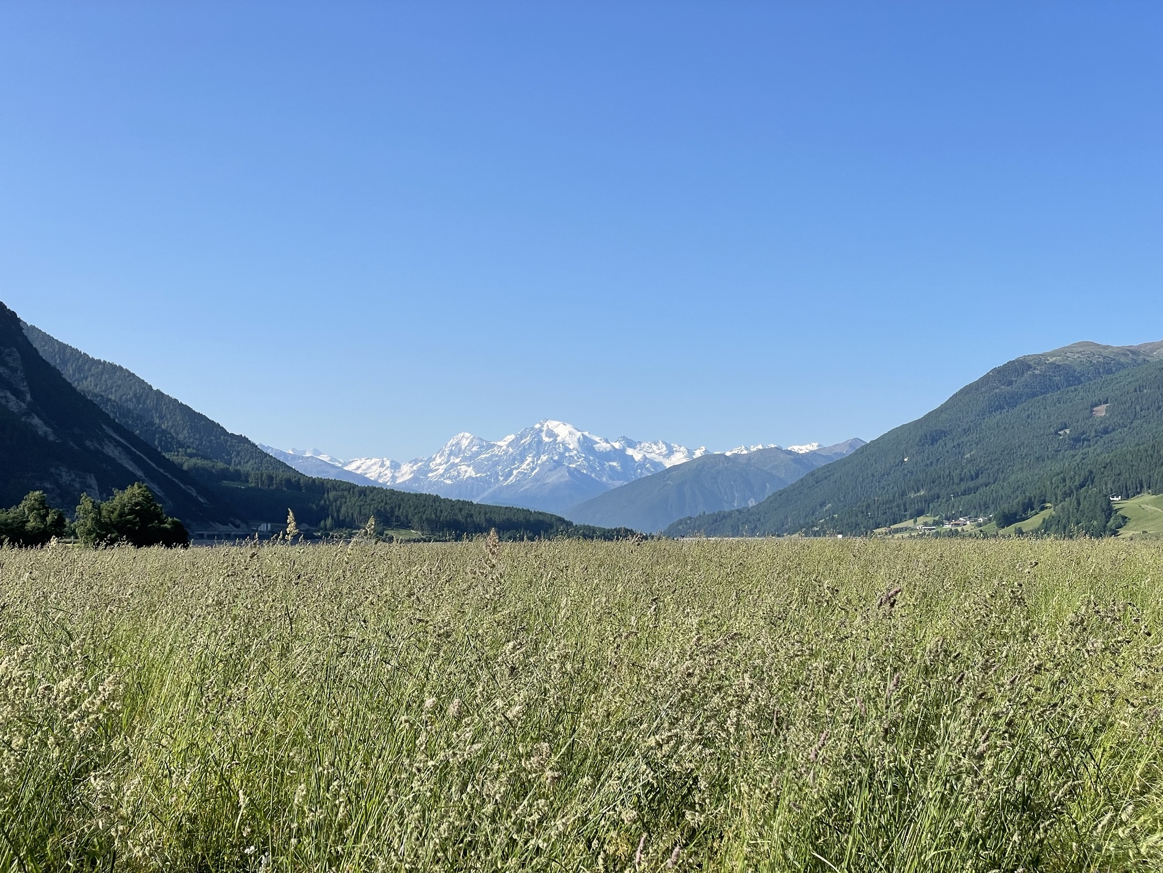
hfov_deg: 36.8
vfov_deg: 28.0
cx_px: 582
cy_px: 436
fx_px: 1747
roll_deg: +0.0
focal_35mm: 52
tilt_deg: +4.0
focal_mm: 6
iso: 25
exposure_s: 1/1497
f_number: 2
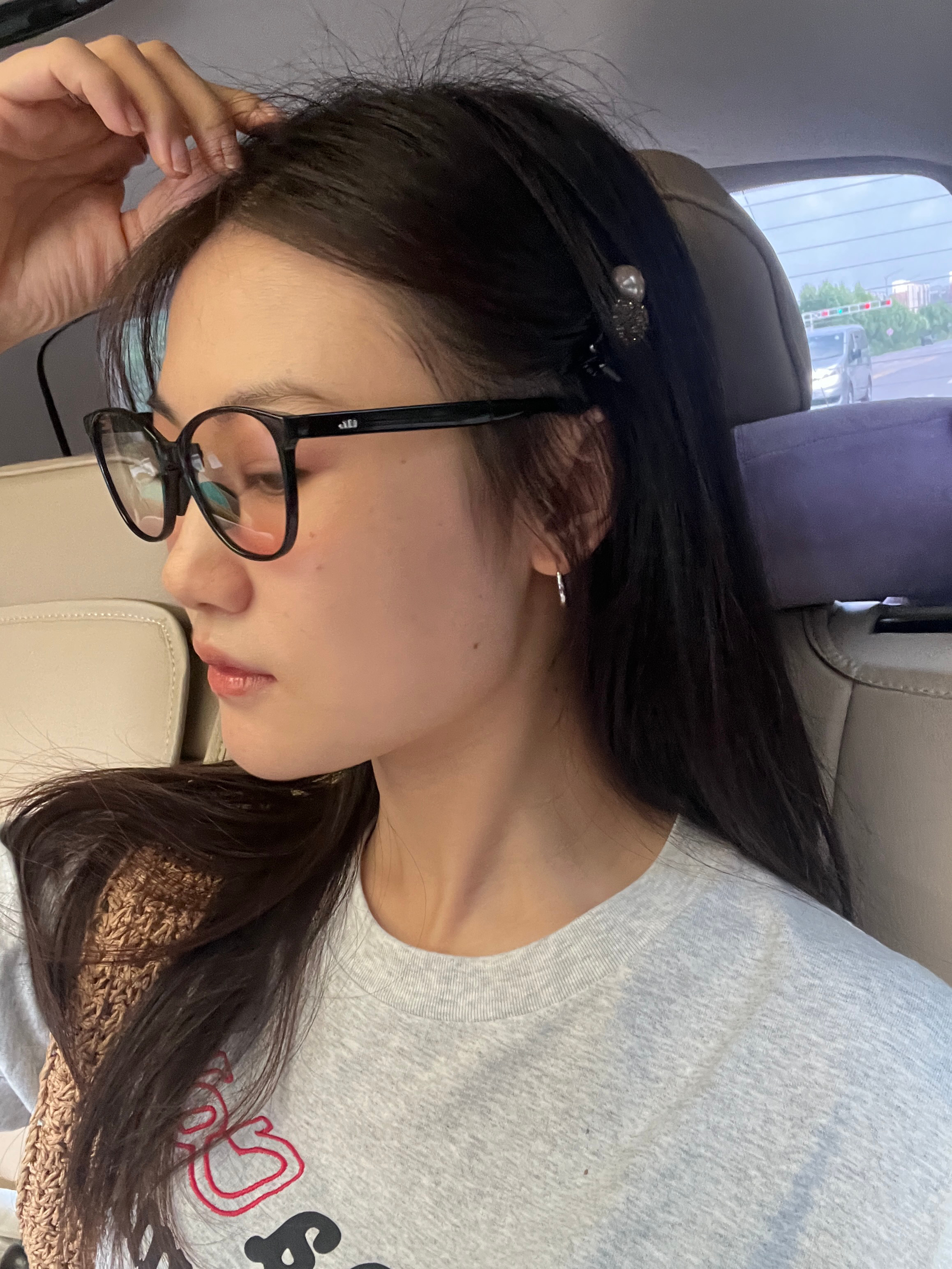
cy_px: 634
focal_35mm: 30
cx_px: 476
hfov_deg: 46.8
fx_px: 1100
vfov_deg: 60.0
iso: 400
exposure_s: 1/47
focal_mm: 2.71
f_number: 2.2
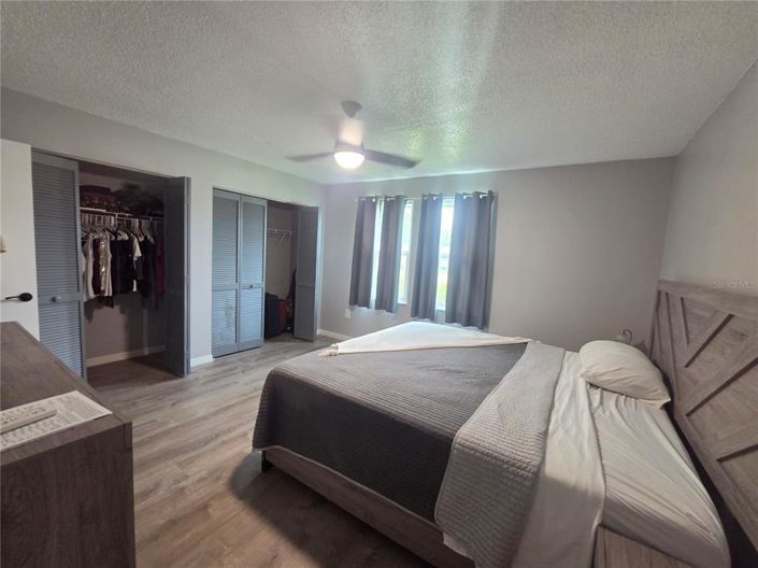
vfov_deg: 89.9
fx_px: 285
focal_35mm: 13
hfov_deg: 106.2
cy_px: 284
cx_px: 379
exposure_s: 1/60
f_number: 2.2
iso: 400
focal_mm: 2.2
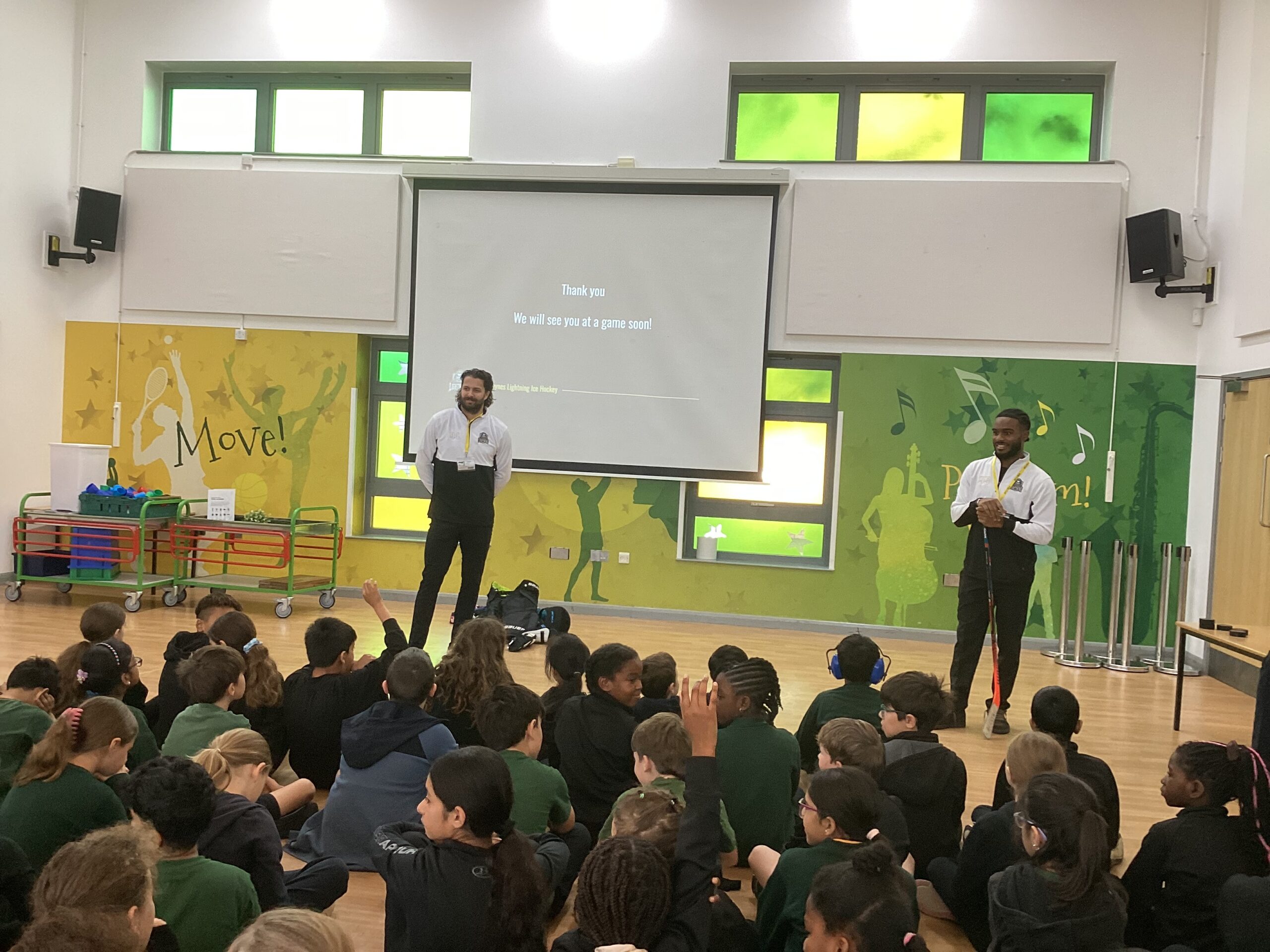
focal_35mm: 31
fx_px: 1137
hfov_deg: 58.4
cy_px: 476
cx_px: 635
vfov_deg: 45.4
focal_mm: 3.3
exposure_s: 1/50
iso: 50
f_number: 2.4
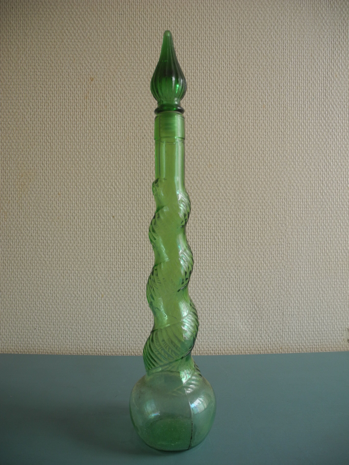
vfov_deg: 63.4
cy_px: 232
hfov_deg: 49.7
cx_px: 174
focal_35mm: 28
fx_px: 376
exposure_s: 1/45.8
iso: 100
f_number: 2.8
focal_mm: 6
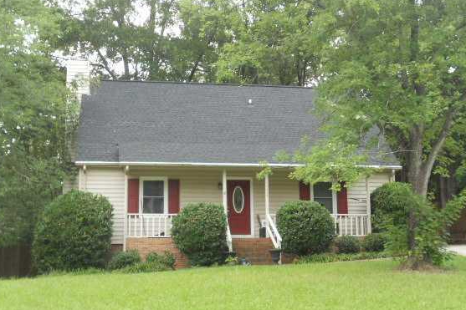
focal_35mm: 55
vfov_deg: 24.6
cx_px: 232
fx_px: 712
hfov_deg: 36.3
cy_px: 168
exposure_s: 1/50
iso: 80
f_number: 4.3
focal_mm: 8.2
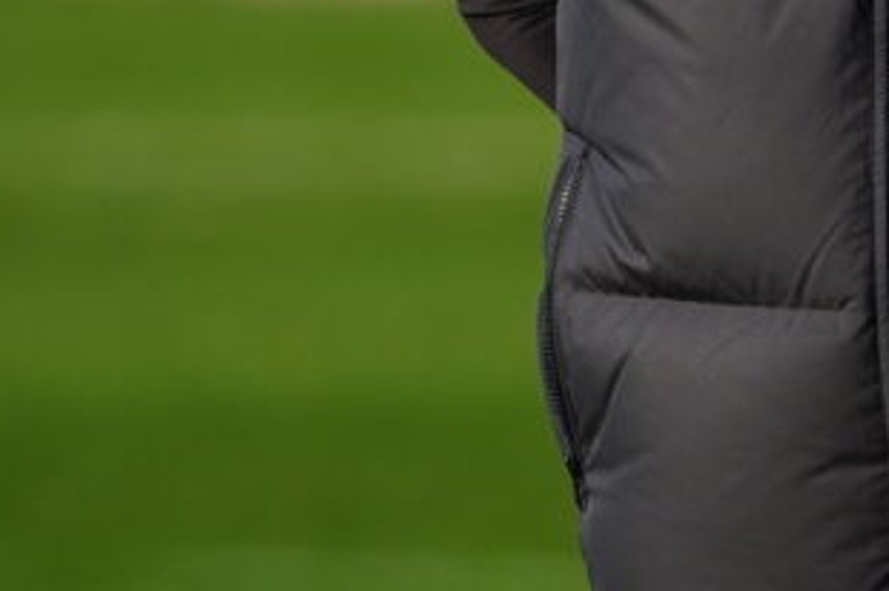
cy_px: -228
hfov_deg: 1.2
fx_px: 43021
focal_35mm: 1744
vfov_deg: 0.8
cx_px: 949
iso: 500
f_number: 6.3
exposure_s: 1/2000
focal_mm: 422
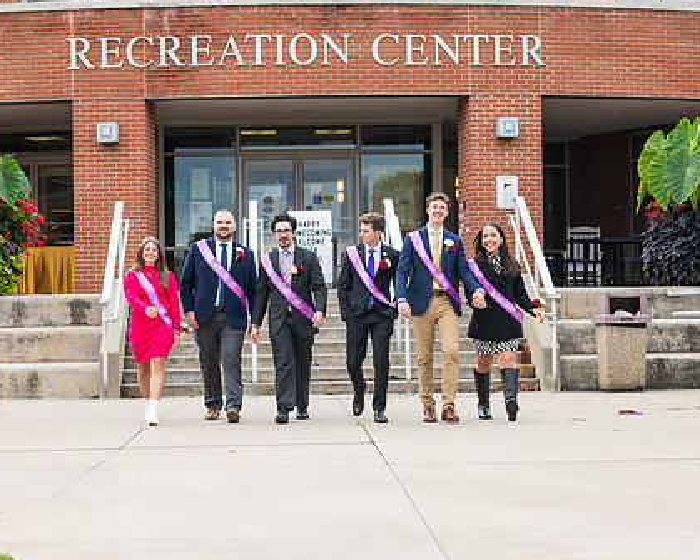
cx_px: 363
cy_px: 287
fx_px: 2154
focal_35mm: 104
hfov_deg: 18.5
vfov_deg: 14.8
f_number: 4.5
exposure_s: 1/400
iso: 250
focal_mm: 80
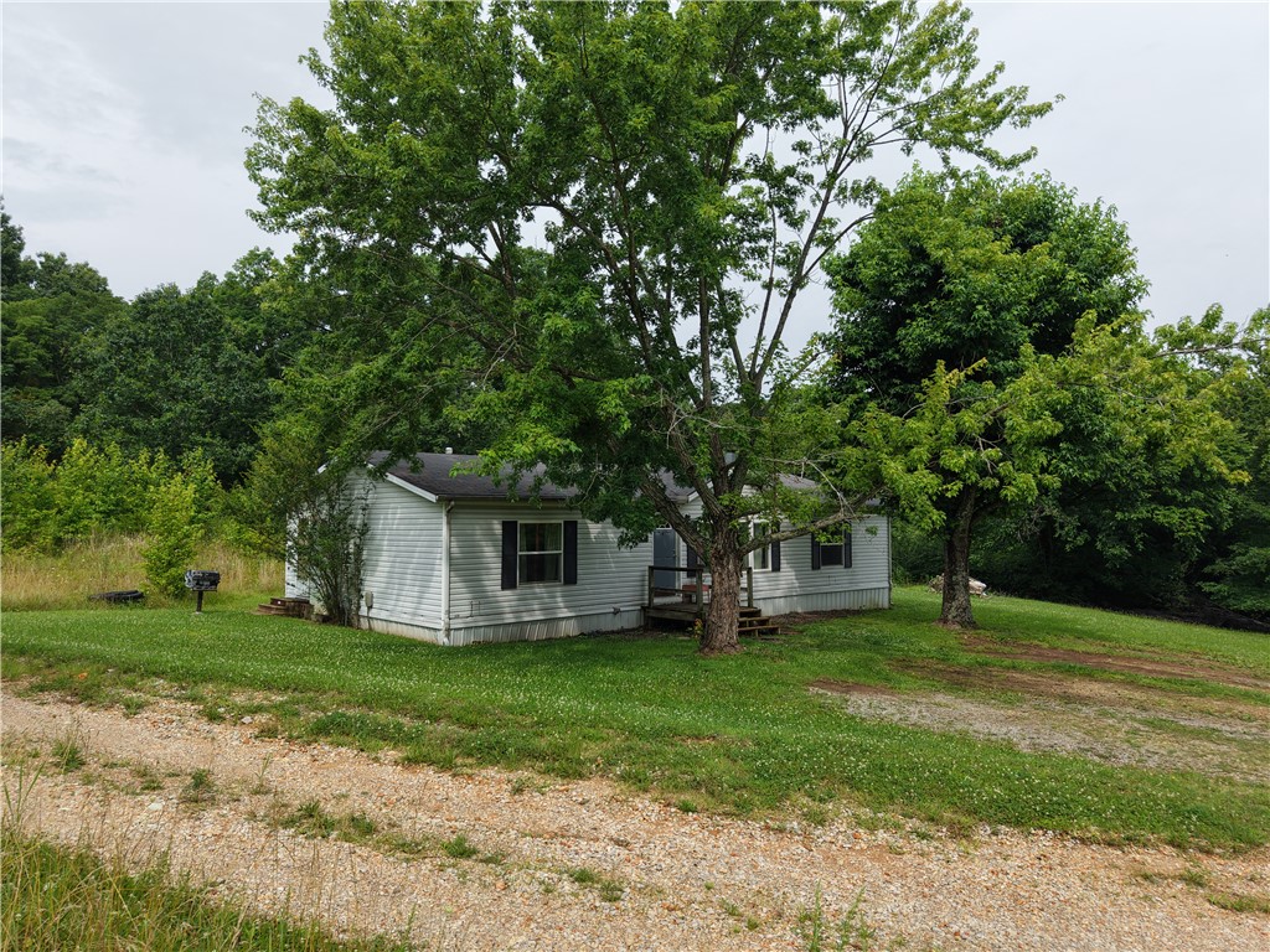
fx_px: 881
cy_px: 476
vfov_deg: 56.8
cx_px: 635
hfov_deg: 71.6
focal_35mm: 24
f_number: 1.8
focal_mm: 8.67
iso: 170
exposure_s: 1/3200
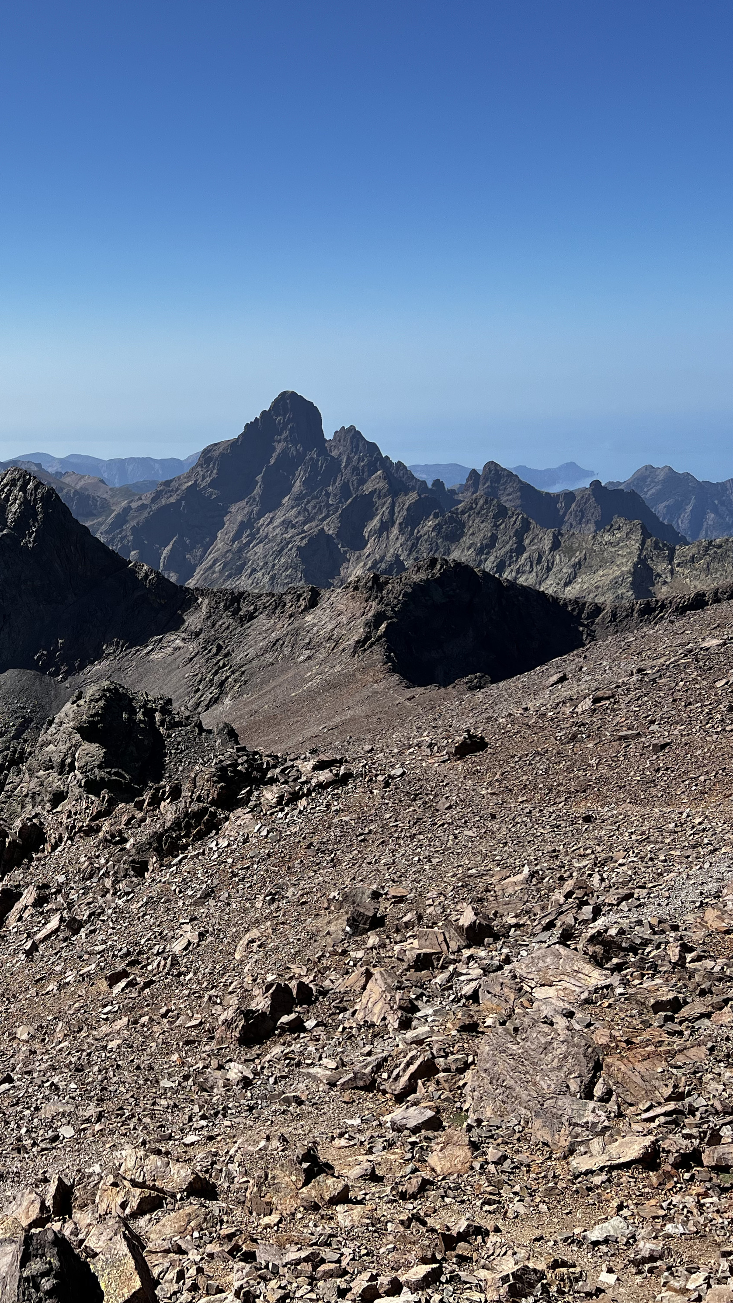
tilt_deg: -12.0
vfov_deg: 52.8
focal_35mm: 38
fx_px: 1313
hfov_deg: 29.1
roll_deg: +1.7
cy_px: 652
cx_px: -4
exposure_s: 1/5319
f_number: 1.5
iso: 50
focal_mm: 5.7
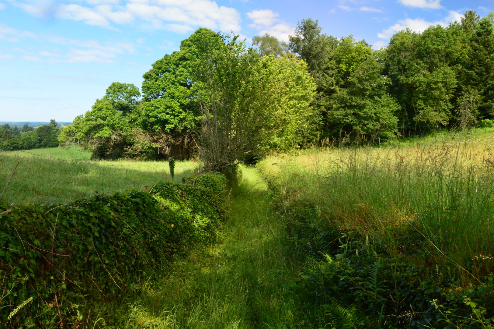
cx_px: 247
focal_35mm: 27
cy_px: 164
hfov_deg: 67.4
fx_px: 370
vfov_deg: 47.9
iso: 400
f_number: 11
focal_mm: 18
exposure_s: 1/80
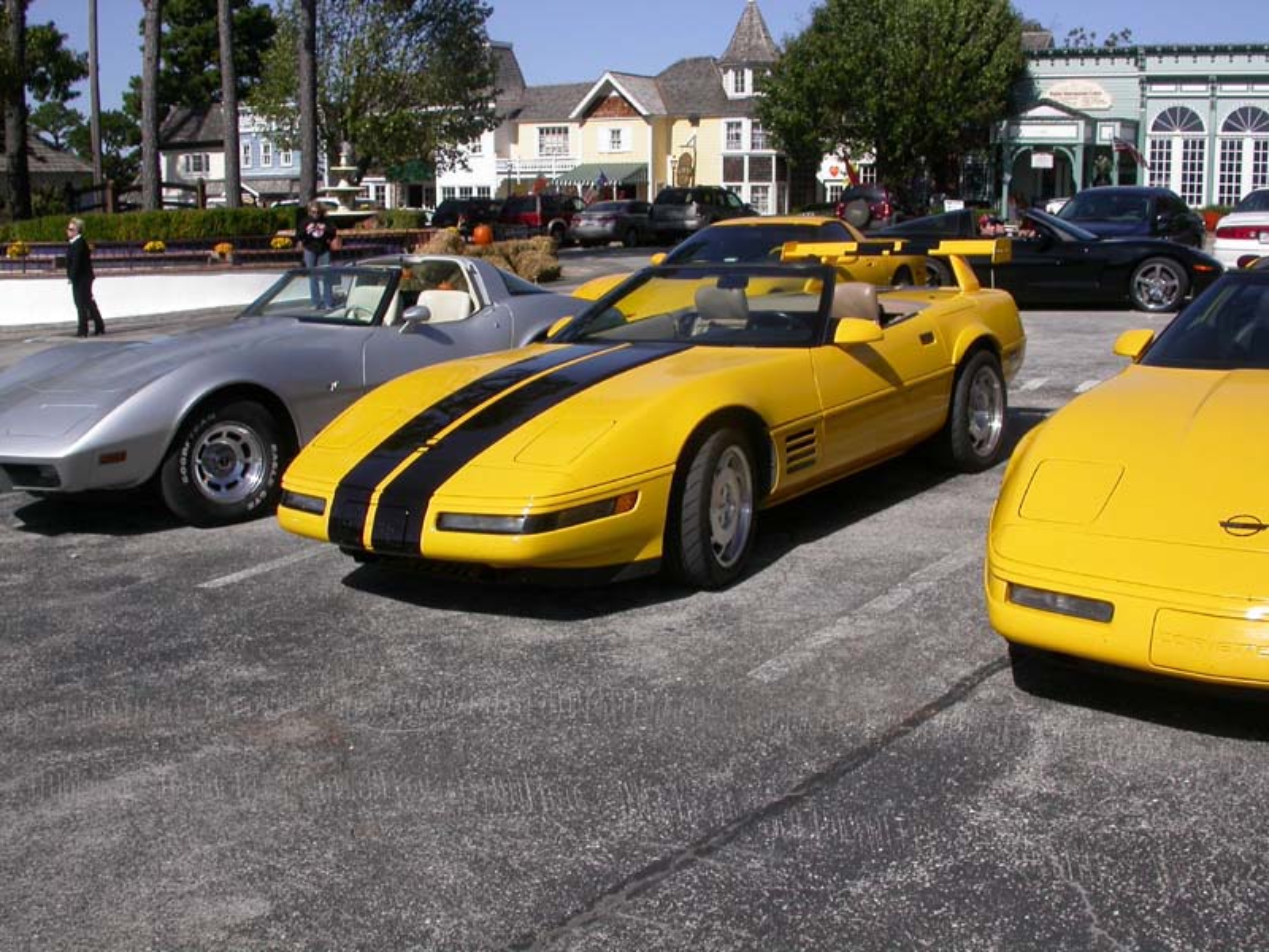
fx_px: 1393
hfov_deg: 49.0
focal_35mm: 38
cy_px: 476
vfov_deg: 37.7
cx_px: 634
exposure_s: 1/457
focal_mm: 7.85
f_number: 7.5
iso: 100
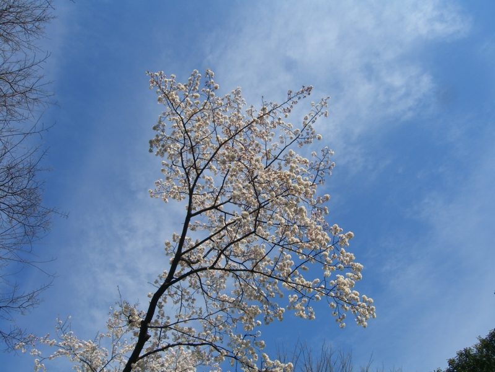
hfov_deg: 49.0
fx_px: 543
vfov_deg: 37.7
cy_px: 186
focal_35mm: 38
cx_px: 248
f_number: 8
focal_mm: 7.9
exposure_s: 1/200
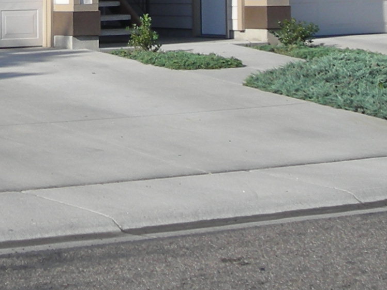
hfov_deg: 13.7
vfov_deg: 10.1
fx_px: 1599
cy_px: -129
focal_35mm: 143
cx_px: 49
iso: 50
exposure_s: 1/184
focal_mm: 6.3
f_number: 6.4
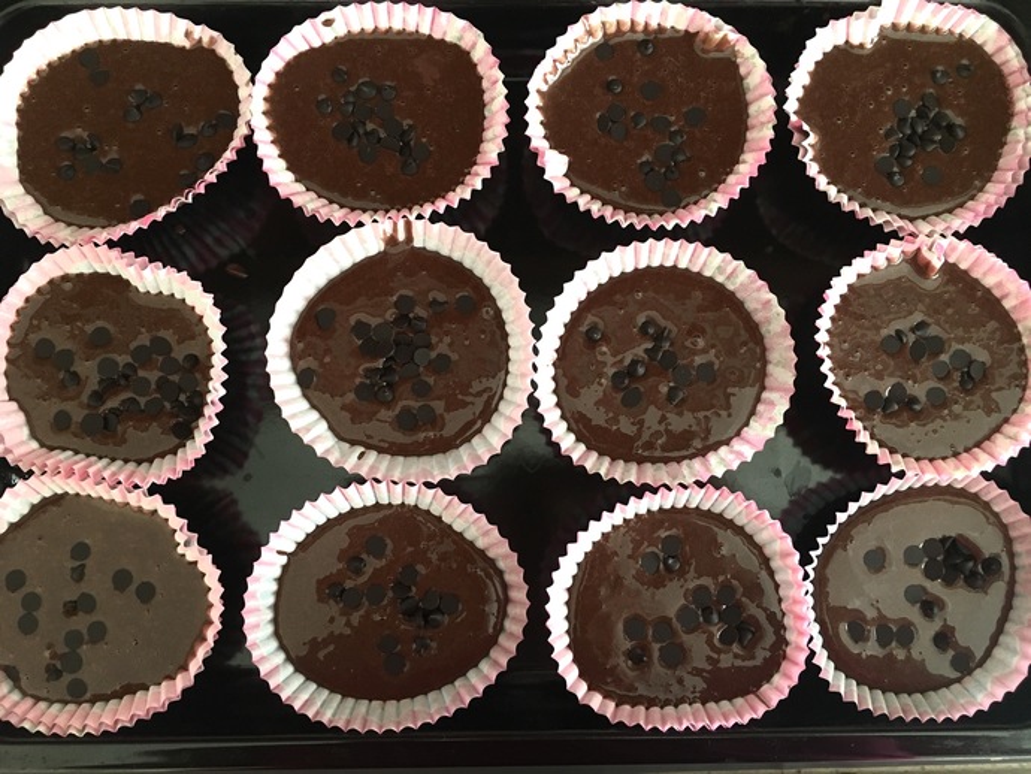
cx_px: 516
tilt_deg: -84.7
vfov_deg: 48.3
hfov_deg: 61.6
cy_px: 387
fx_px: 864
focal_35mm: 29
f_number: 2.2
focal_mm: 4.15
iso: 125
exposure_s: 1/30
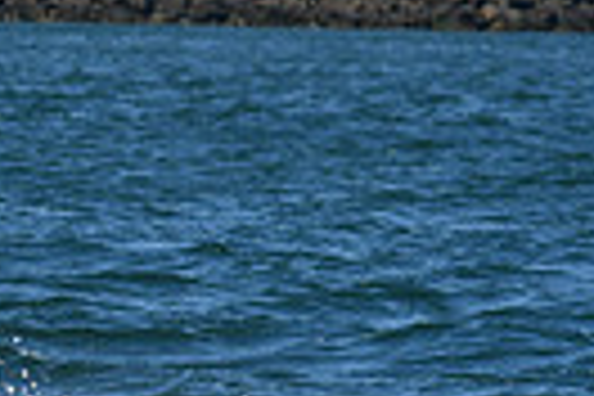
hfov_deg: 2.1
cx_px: -459
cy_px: 259
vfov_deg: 1.4
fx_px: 16268
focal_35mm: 986
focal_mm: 150
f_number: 9
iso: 100
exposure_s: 1/640
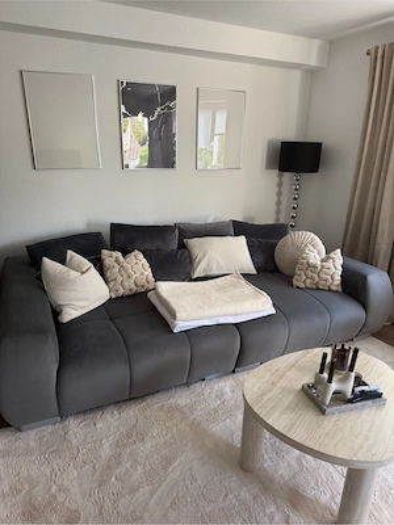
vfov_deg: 71.6
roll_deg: -1.5
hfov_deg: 56.8
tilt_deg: -17.4
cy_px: 262
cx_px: 197
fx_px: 364
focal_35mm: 24
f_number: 1.78
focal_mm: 6.76
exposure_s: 1/121
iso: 200
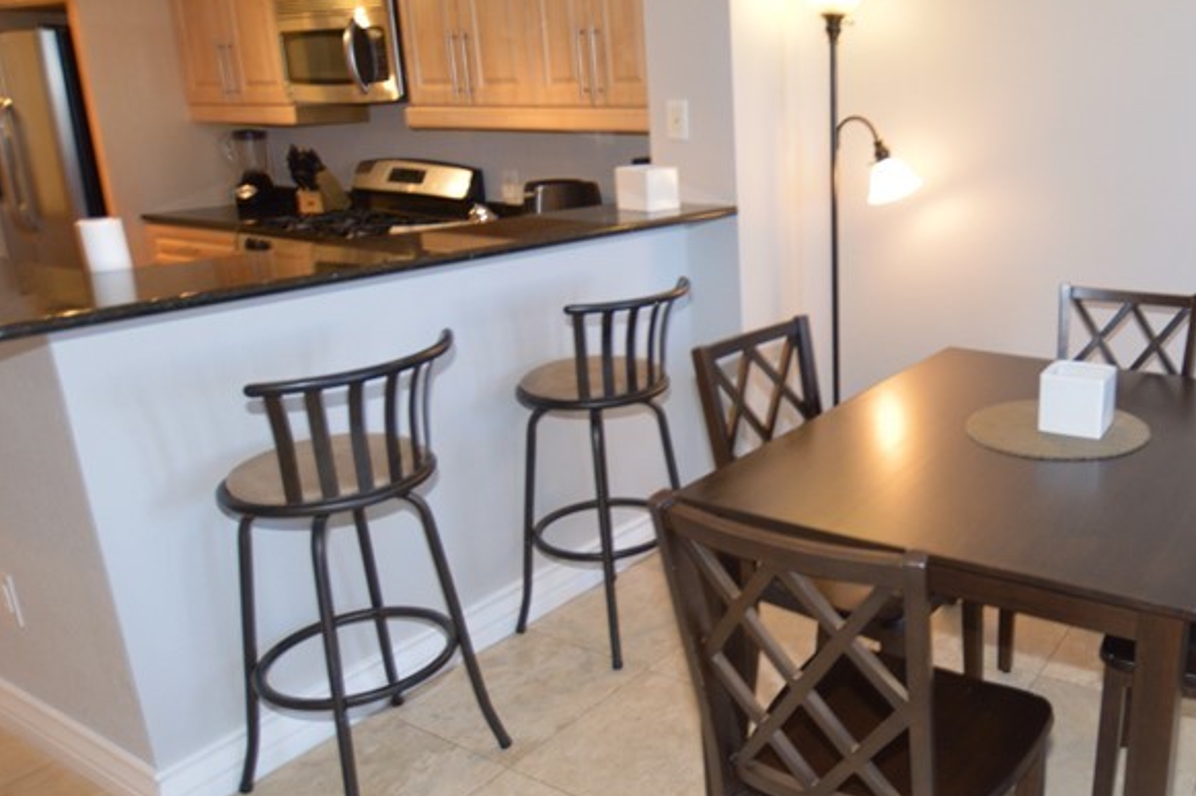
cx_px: 901
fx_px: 929
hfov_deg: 61.7
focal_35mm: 28
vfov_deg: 46.3
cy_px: 393
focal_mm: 10
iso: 500
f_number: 4
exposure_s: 1/60
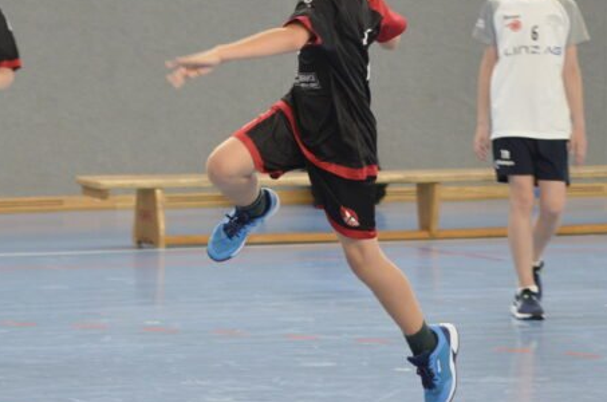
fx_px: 5132
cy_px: 80
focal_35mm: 305
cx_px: 165
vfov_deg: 4.5
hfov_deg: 6.8
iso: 1600
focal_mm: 90
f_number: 4.5
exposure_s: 1/250
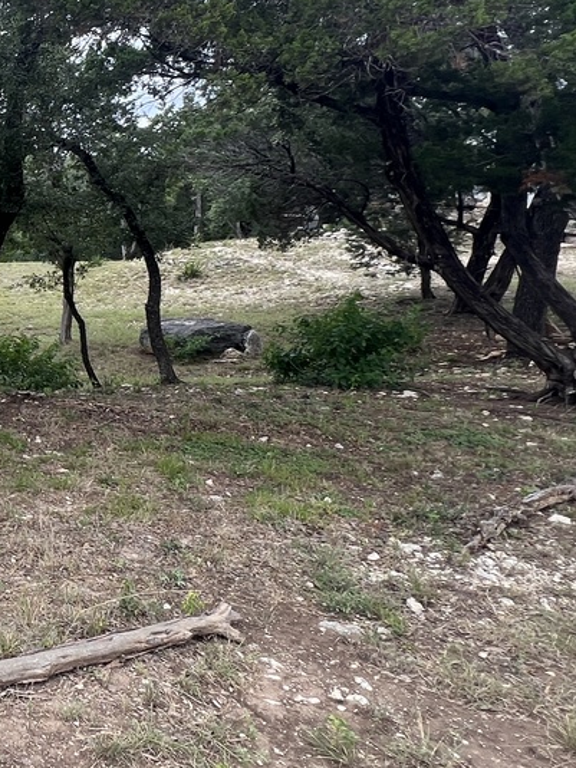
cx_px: -197
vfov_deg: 52.1
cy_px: 289
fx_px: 777
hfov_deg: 30.6
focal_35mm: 35
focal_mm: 1.57
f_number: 1.8
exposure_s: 1/284
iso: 32
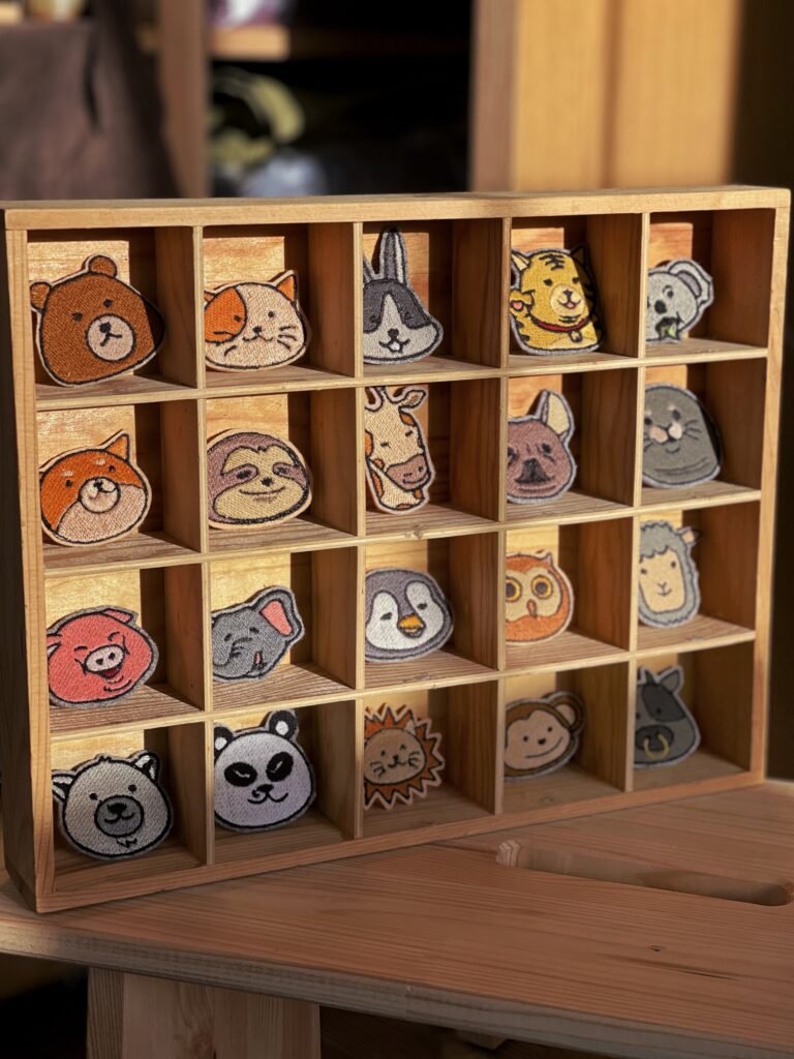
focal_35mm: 64
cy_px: 530
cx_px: 397
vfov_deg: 30.3
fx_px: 1957
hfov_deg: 22.9
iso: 32
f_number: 2.2
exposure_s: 1/622
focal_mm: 7.5
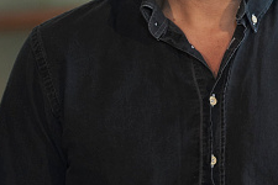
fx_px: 4278
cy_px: -54
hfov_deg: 3.7
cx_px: 341
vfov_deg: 2.5
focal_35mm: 554
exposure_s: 1/250
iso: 1600
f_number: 5.3
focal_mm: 210
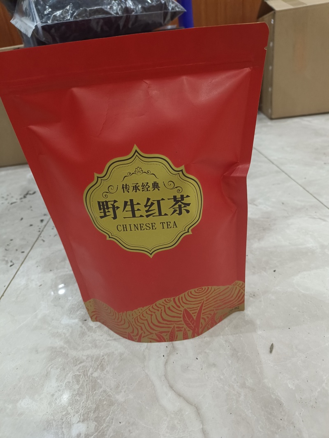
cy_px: 219
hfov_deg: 58.9
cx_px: 164
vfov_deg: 73.9
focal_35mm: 23
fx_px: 292
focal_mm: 5.59
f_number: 1.88
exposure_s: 1/25
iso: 3878
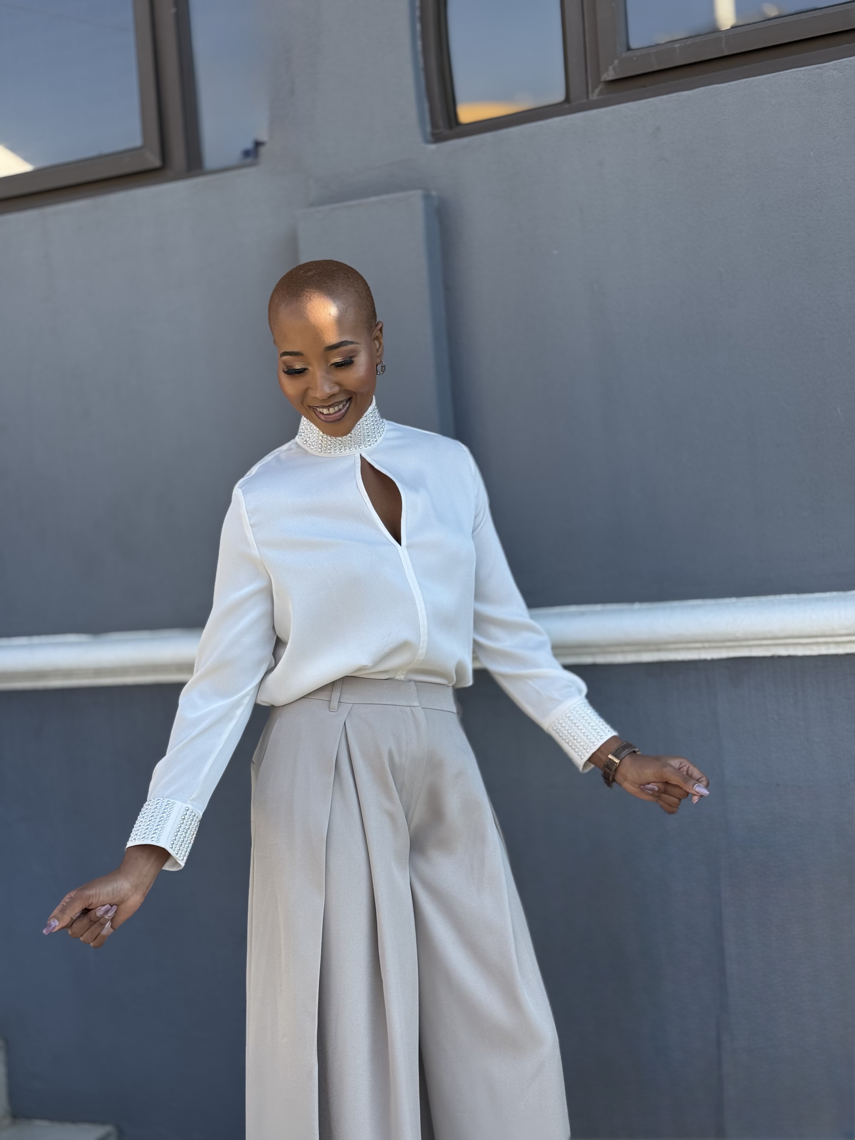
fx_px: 1581
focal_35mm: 48
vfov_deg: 39.7
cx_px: 428
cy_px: 570
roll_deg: +4.8
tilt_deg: -0.1
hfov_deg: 30.3
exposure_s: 1/913
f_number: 1.78
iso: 64
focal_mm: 6.76
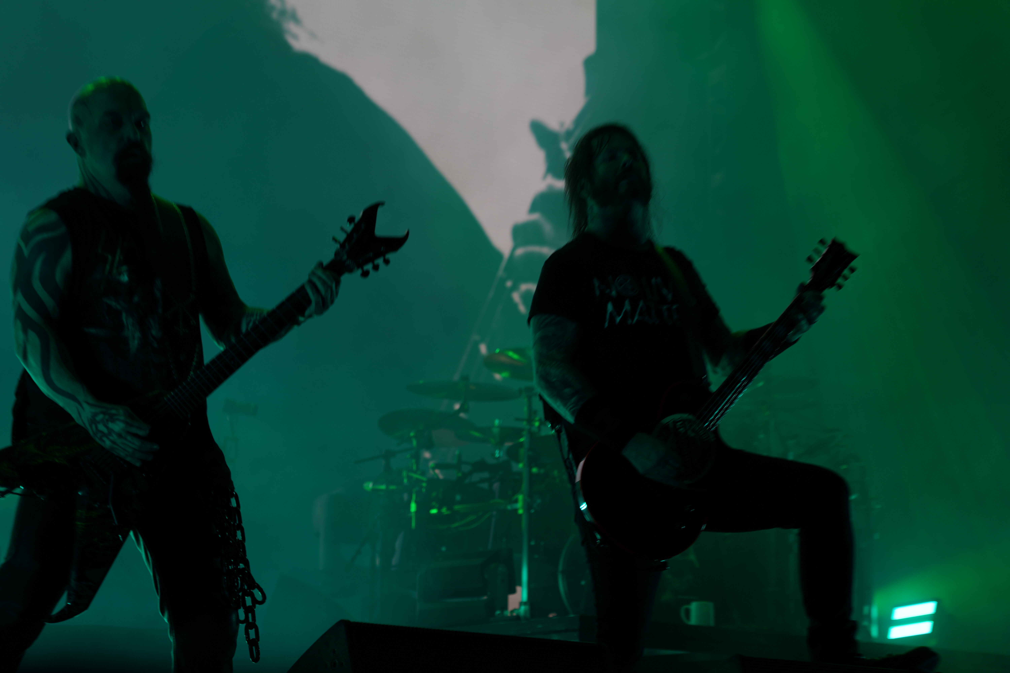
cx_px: 505
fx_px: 2833
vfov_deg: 13.6
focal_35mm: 101
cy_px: 336
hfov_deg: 20.2
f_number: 4.5
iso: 100
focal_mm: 101
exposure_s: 1/160
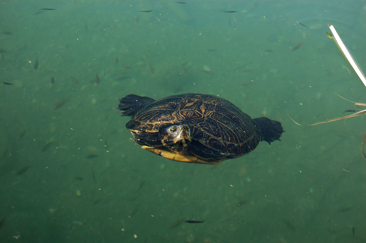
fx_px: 838
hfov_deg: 24.6
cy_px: 122
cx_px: 183
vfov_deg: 16.5
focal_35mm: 82
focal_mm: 55
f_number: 6.3
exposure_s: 1/30
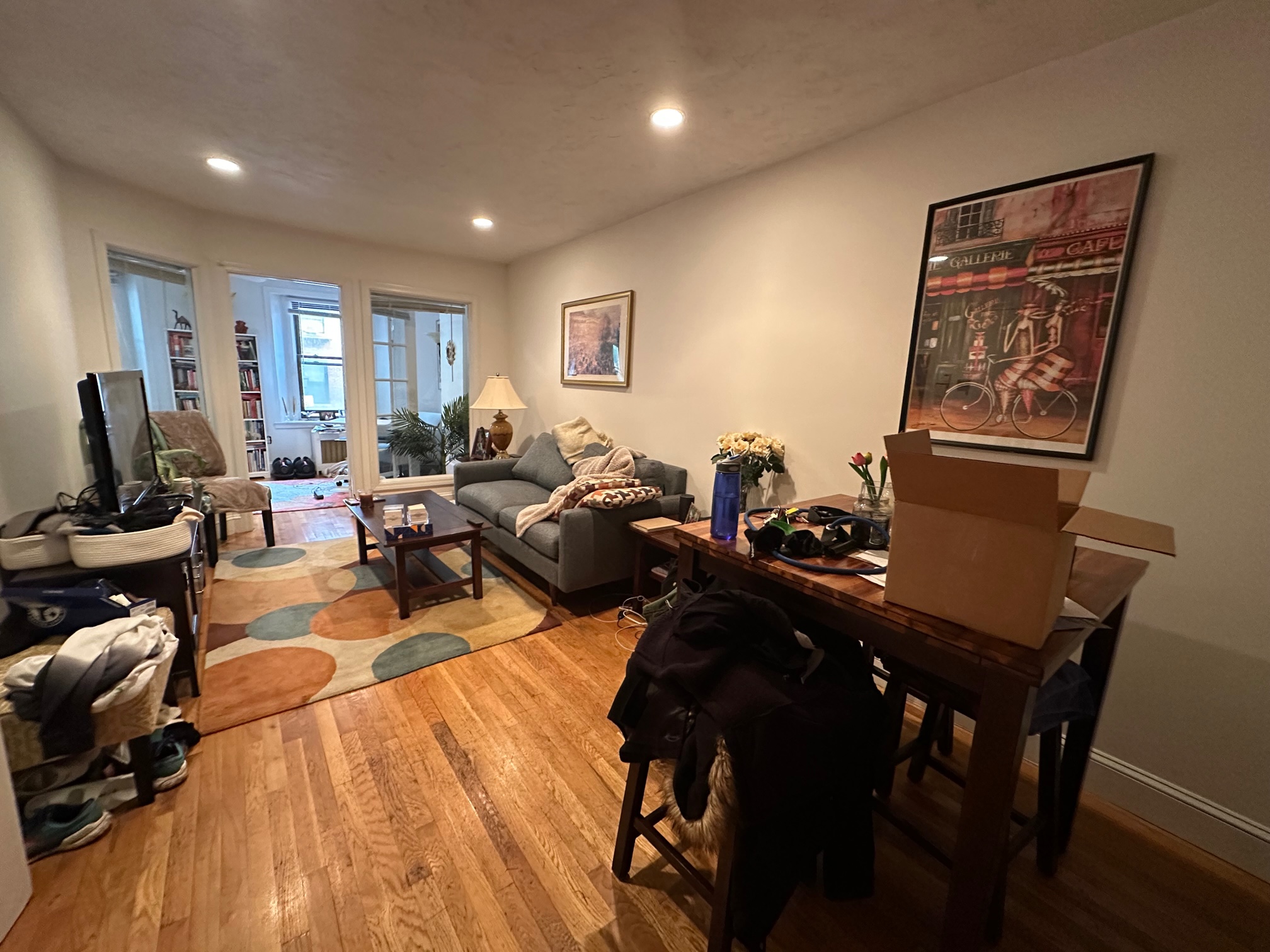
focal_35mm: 14
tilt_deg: -10.4
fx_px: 514
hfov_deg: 102.1
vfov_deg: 85.7
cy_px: 476
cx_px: 635
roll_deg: -2.2
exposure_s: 1/60
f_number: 2.2
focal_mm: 2.22
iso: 800
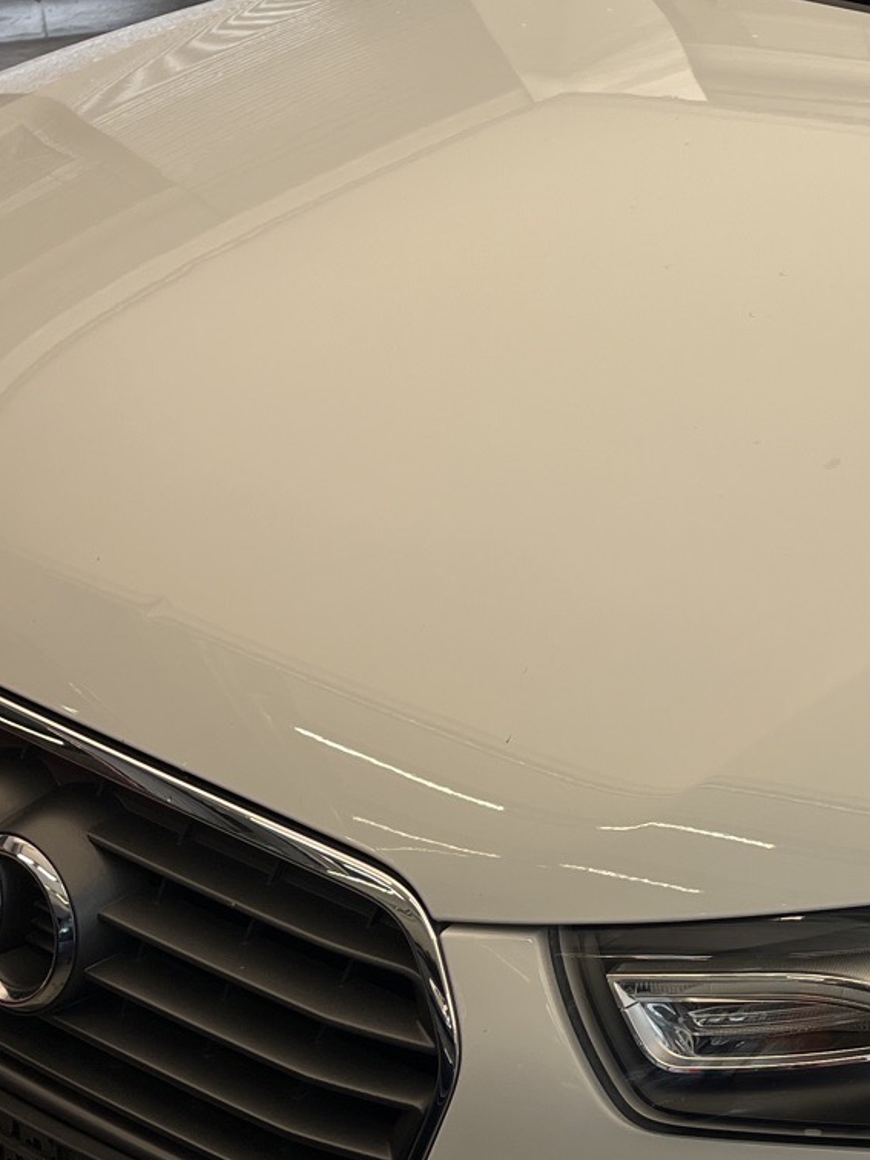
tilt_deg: -24.5
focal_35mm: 66
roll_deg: -4.6
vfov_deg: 29.4
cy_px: 620
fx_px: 2212
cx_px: 1022
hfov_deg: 20.9
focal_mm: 5.1
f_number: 1.6
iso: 40
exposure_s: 1/100
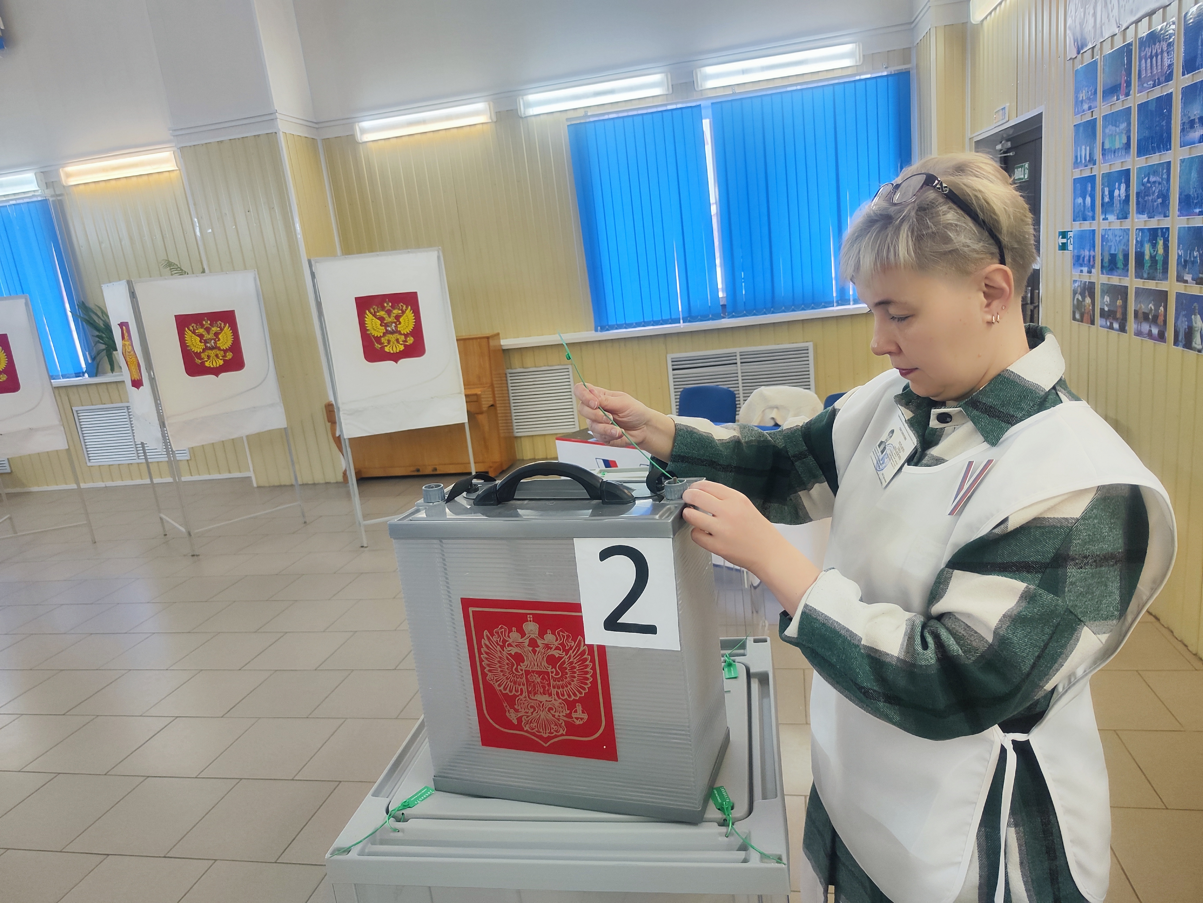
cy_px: 452
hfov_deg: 73.9
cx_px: 602
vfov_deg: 58.9
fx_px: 799
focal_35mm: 23
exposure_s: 1/100
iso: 387
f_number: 1.69
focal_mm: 7.01
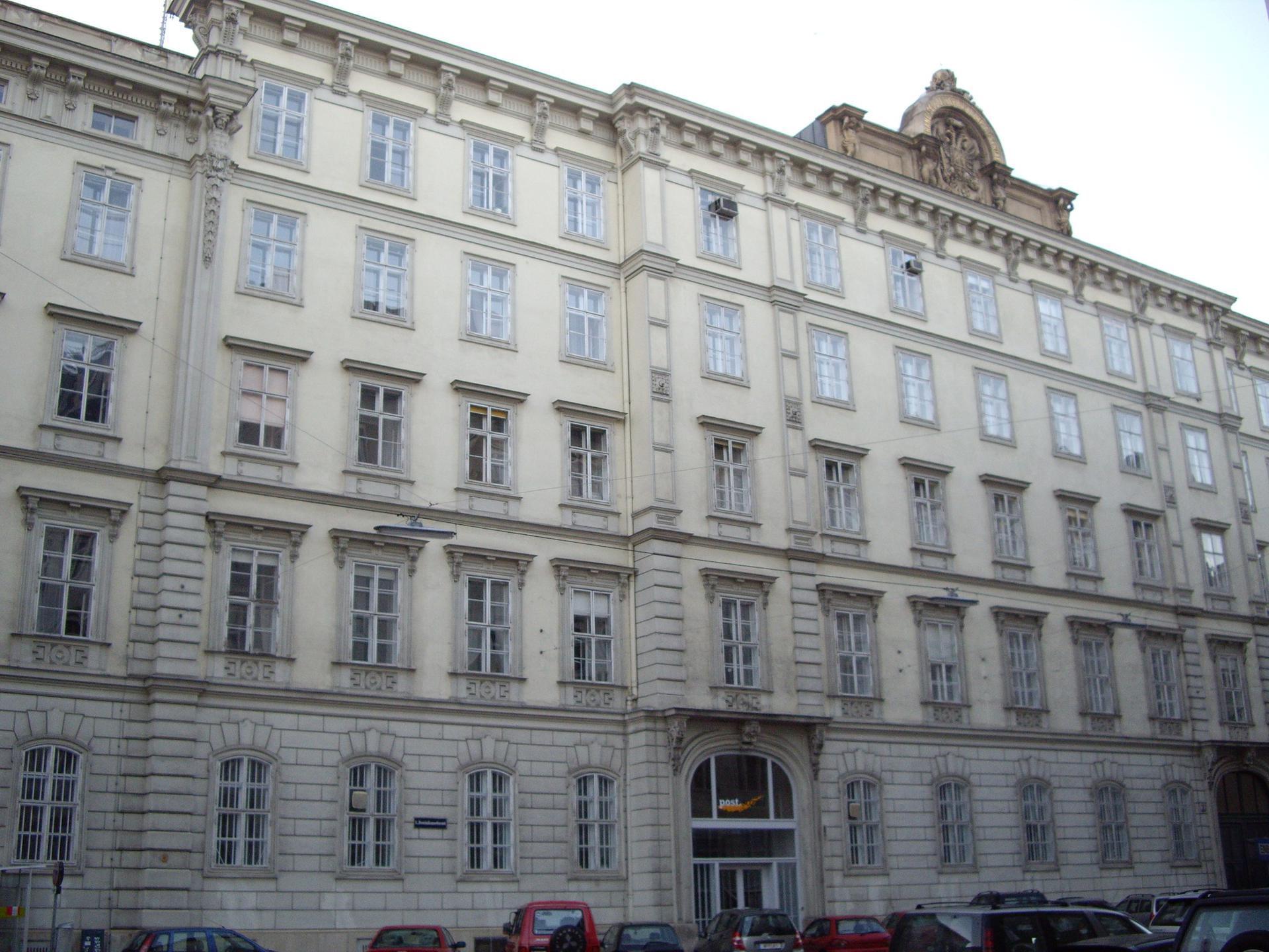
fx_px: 1393
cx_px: 634
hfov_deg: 49.0
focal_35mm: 38
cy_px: 476
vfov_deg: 37.7
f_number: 2.8
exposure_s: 1/60
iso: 200
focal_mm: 7.9
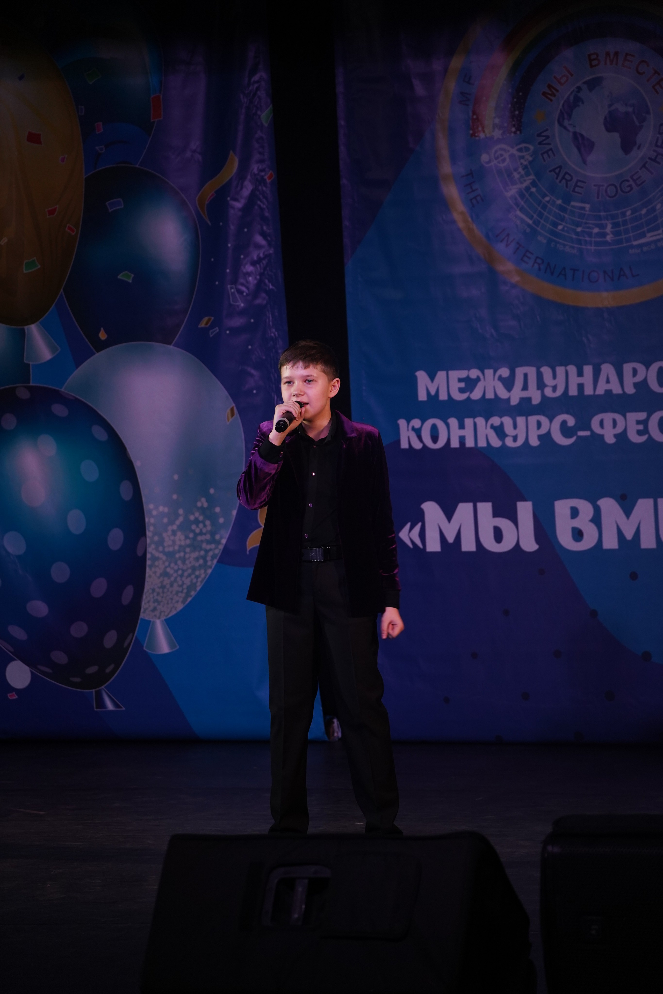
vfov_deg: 12.7
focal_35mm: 162
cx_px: 332
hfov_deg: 8.5
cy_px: 497
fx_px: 4475
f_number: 5.6
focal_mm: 162
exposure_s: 1/250
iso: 1600
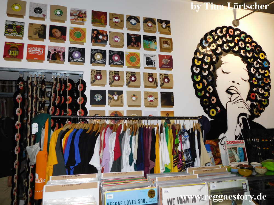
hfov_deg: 69.4
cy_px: 102
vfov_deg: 54.9
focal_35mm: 25
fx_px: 198
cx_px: 137
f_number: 3.1
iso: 200
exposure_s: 1/30
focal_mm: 4.5
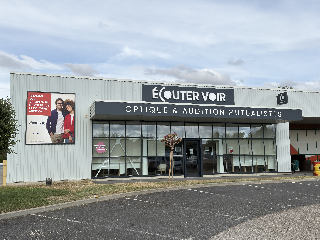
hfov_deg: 52.6
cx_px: 160
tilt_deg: +7.4
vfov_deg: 40.7
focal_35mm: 35
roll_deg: +1.7
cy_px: 120
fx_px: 324
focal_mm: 6.76
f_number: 1.78
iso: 64
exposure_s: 1/5128
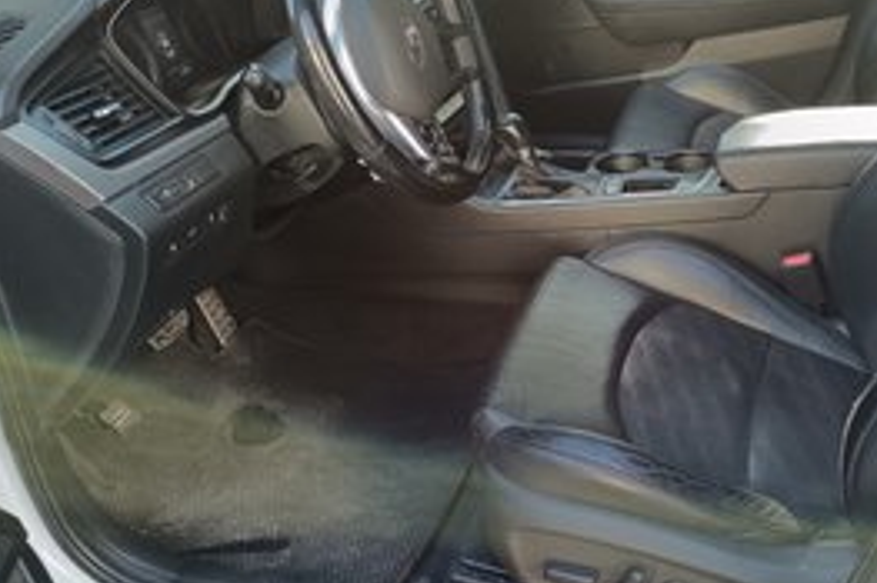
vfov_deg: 35.0
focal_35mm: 38
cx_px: 530
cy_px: 323
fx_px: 925
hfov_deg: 50.4
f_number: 1.65
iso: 650
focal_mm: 6.14
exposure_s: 1/100
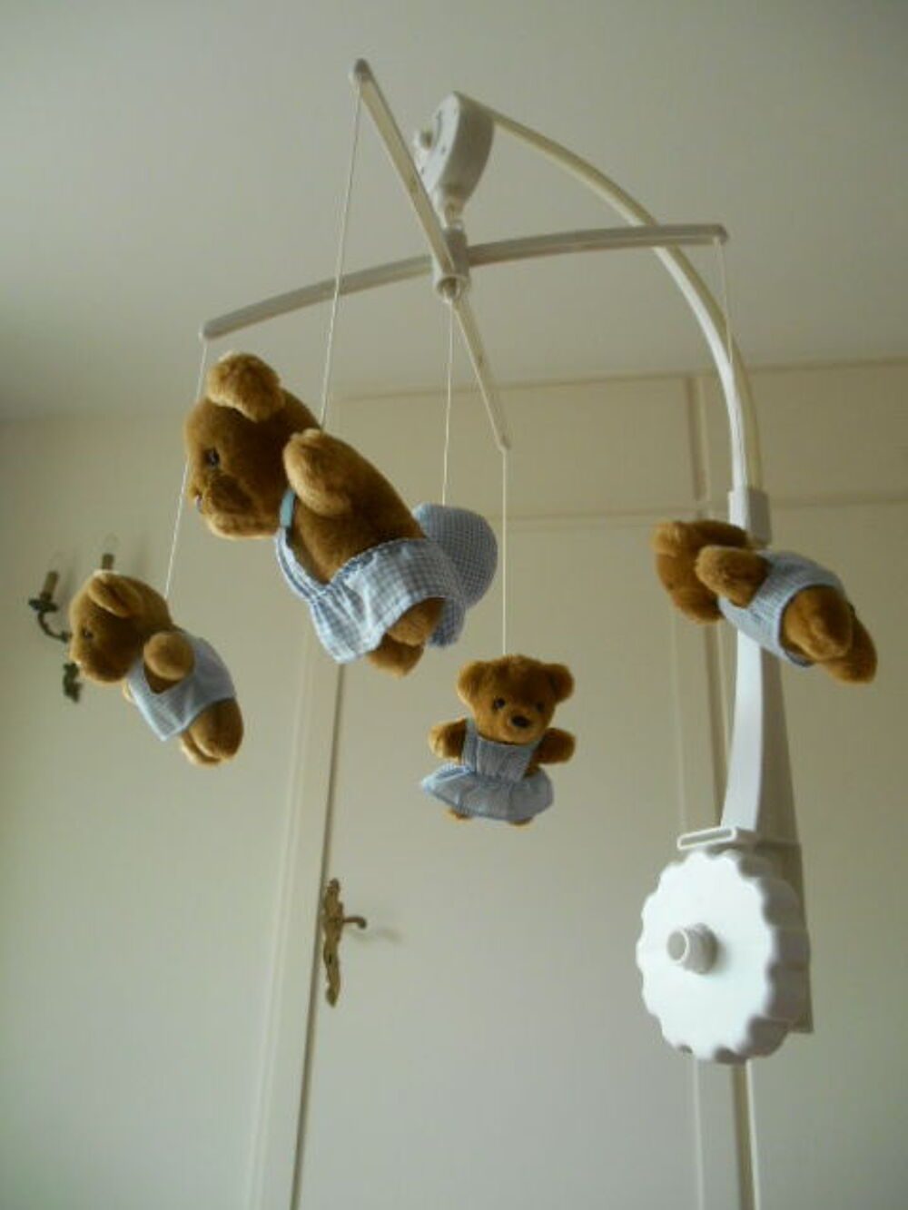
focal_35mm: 26
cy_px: 605
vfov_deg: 67.3
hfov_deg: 53.1
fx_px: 909
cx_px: 454
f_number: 3.4
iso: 320
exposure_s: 1/30
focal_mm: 4.7
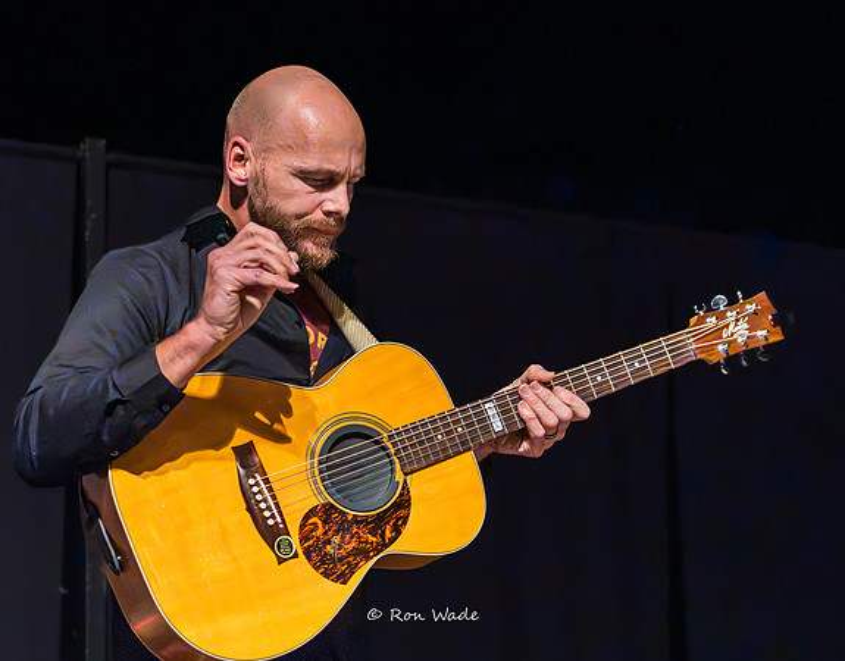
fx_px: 2847
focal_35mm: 115
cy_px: 370
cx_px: 282
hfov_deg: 16.8
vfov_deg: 13.2
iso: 32000
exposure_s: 1/200
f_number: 4
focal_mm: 86
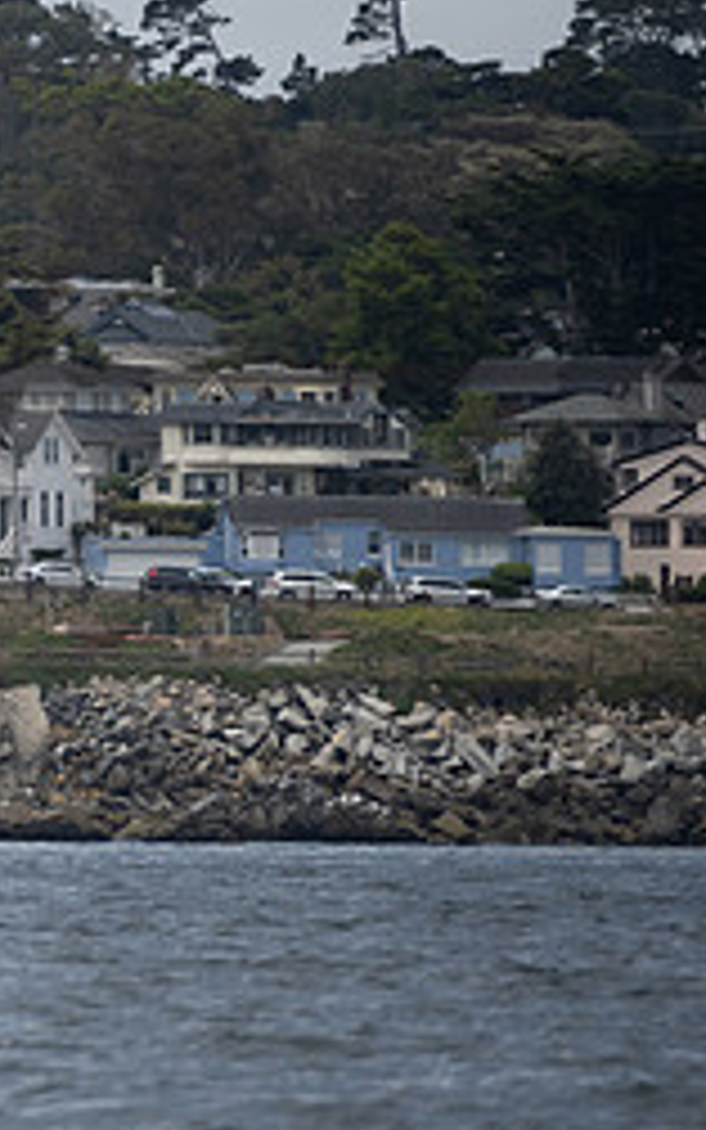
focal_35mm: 943
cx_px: -576
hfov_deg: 1.4
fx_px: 29014
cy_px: 479
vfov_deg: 2.2
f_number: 8
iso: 500
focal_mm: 400
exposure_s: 1/1600
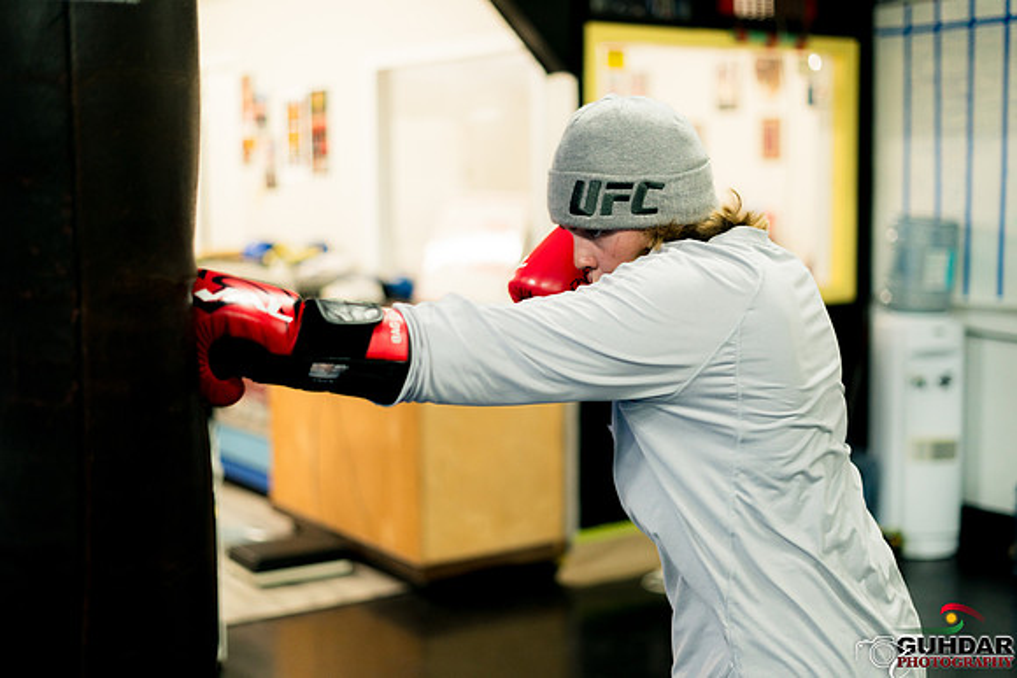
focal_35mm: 50
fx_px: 1413
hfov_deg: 39.6
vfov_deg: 27.0
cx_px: 508
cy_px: 339
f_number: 1.8
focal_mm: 50
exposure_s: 1/500
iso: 1600
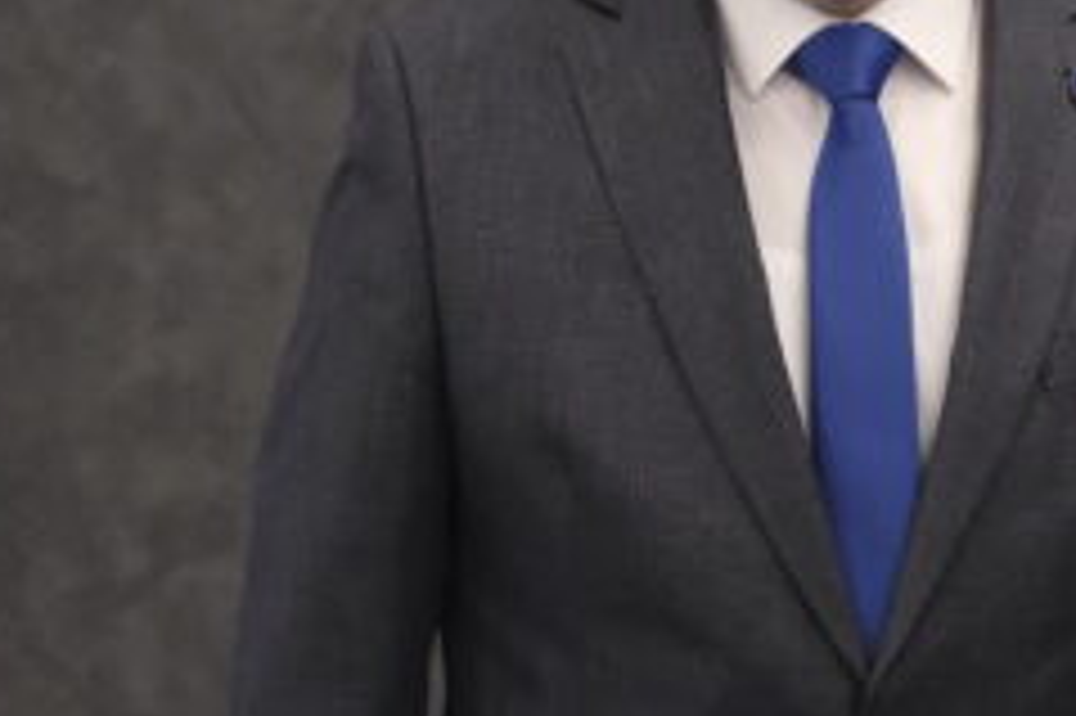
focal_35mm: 110
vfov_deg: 12.3
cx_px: 761
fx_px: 3285
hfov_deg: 18.5
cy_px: 5
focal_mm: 23.4
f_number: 3.6
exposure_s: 1/320
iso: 3200
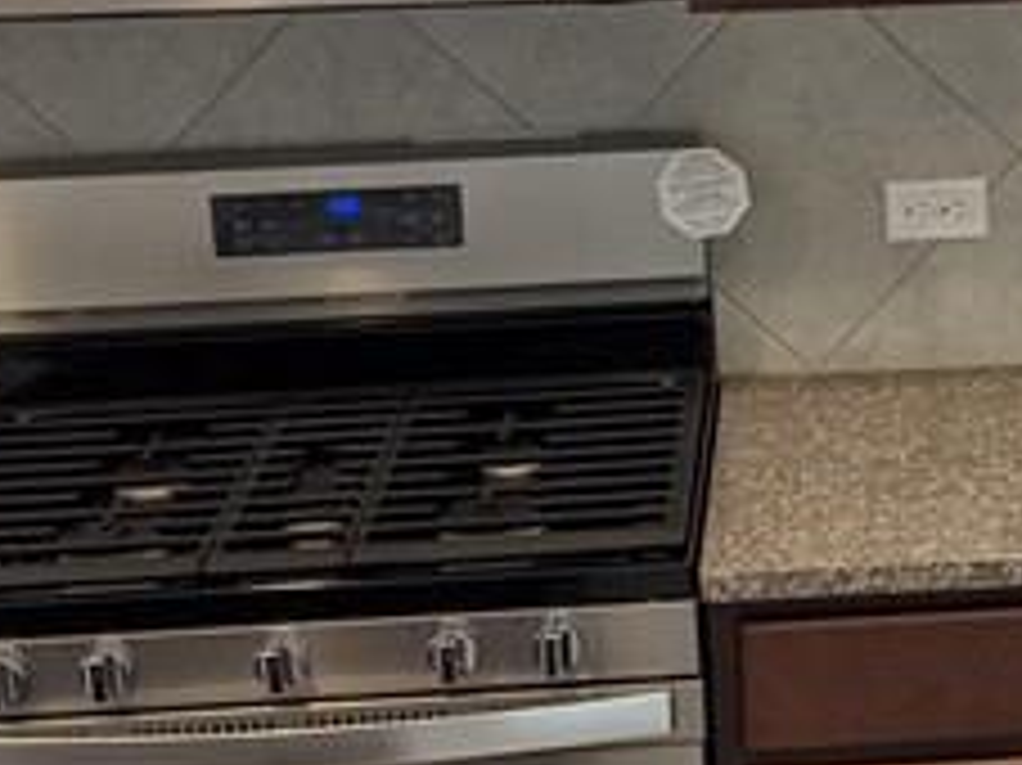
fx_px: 3600
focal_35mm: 122
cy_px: 171
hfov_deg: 15.6
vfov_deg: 12.1
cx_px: 1225
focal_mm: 4.38
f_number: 1.73
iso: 58
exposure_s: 1/120
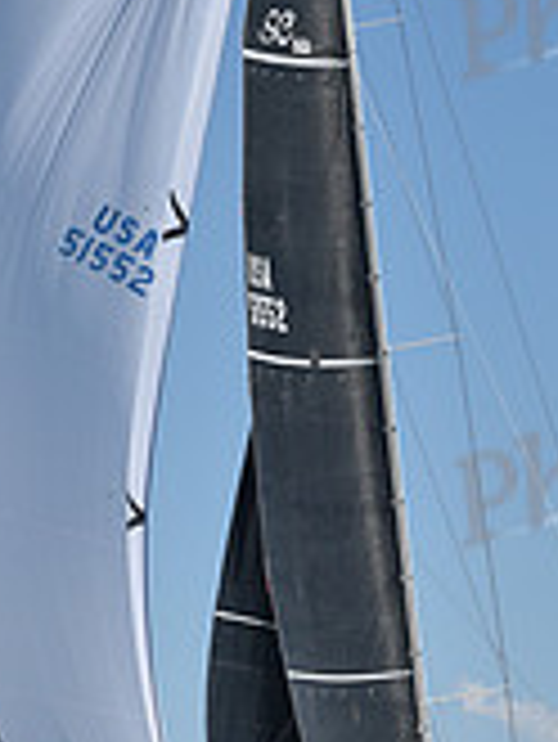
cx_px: 223
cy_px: 261
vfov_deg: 8.3
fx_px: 5087
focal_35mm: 237
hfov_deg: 6.3
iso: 320
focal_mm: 70
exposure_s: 1/1250
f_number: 10
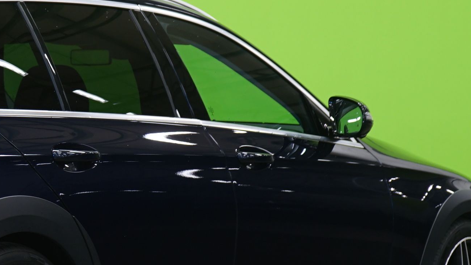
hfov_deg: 13.3
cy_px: 127
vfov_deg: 7.7
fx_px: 1973
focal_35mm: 158
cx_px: -69
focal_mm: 50
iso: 400
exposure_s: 1/8
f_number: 5
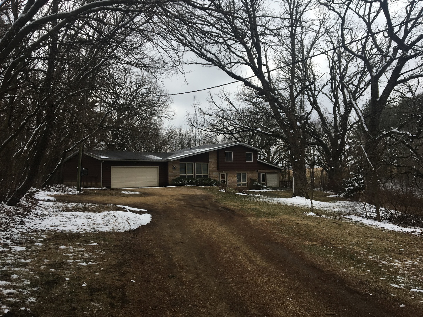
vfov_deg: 48.2
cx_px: 212
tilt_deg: +1.5
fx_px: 354
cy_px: 158
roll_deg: +2.0
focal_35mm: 29
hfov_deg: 61.7
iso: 25
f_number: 2.2
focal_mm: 4.15
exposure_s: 1/1425
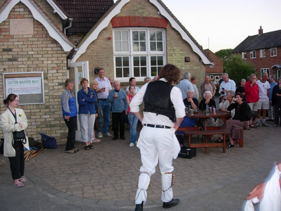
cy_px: 106
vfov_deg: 37.7
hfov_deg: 49.0
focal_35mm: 38
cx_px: 140
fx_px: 308
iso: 64
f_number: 2.8
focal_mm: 7.8
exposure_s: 1/32
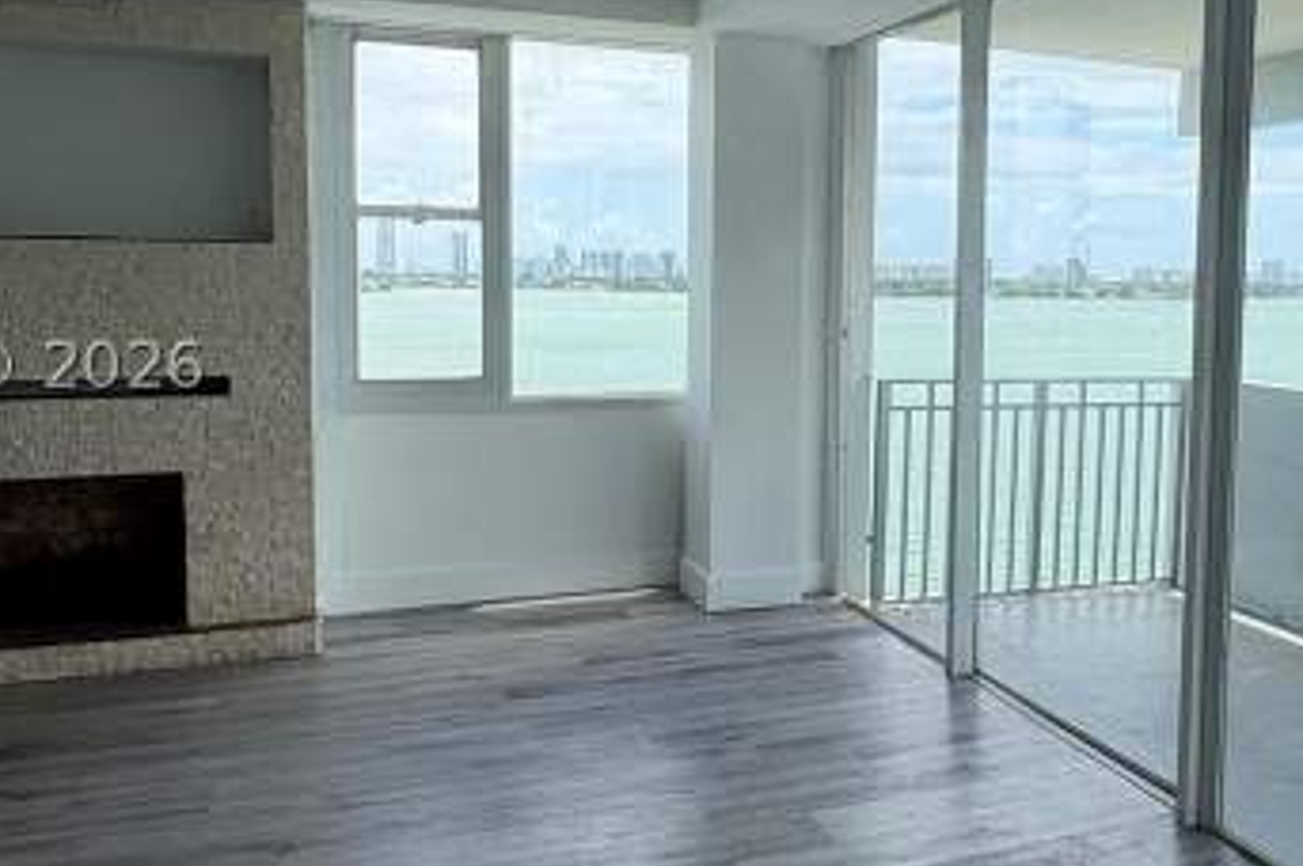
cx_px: 786
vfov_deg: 38.7
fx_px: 1229
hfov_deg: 55.4
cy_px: 365
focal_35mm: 34
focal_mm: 2.22
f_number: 2.2
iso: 50
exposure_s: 1/1346
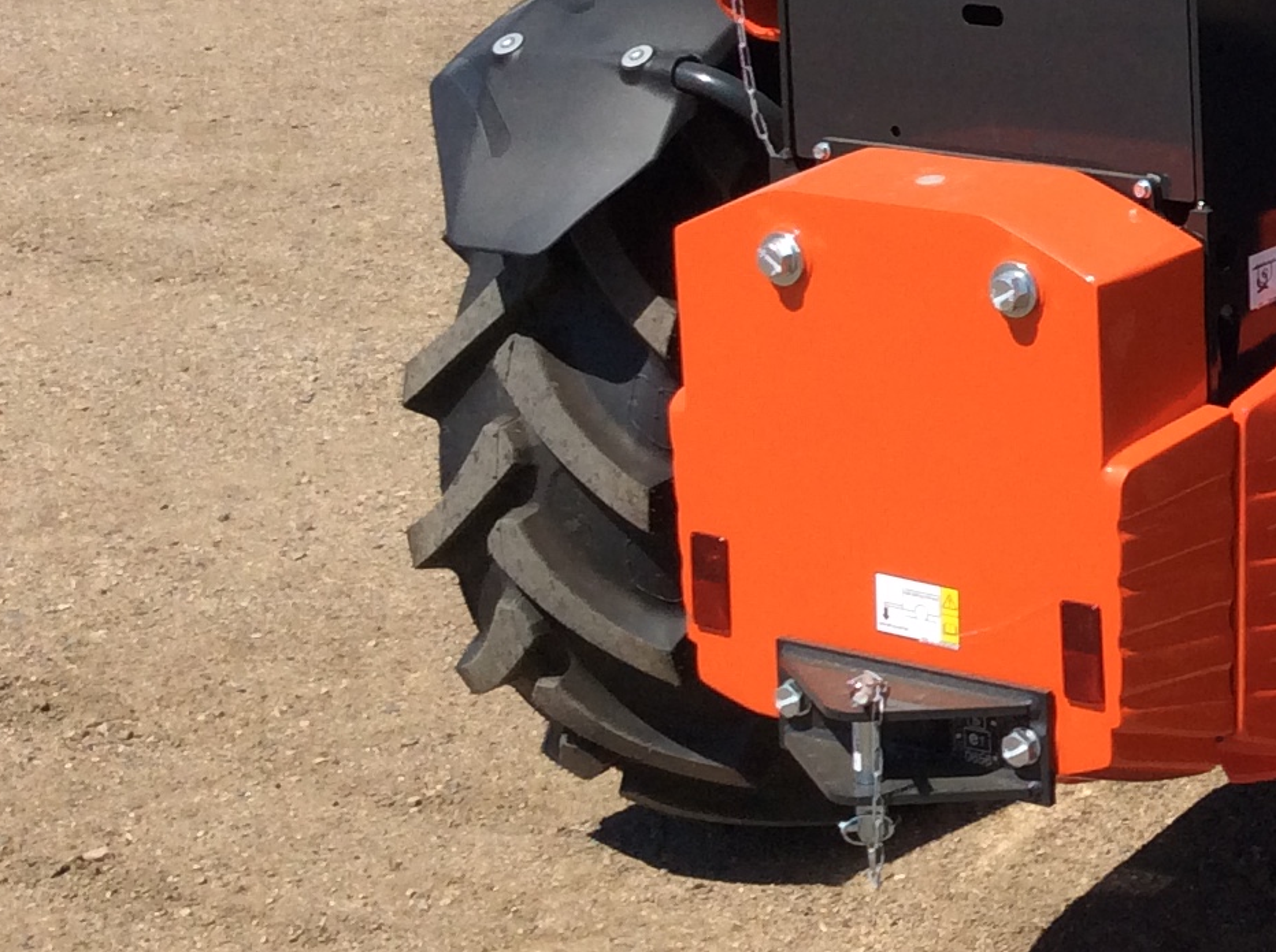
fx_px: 3276
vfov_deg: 16.3
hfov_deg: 20.0
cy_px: 25
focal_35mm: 89
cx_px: 1721
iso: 32
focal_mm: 3.3
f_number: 2.4
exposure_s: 1/1733
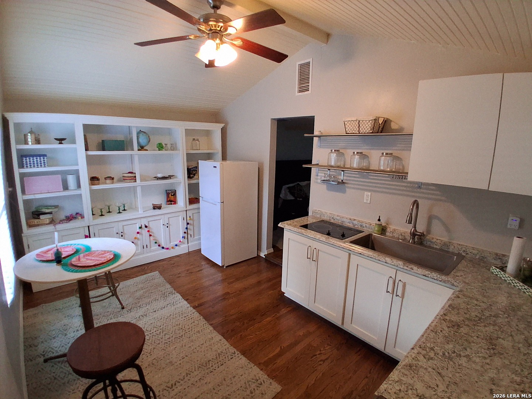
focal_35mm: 17
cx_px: 266
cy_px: 200
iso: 250
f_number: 2.2
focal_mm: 1.4
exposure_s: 1/40
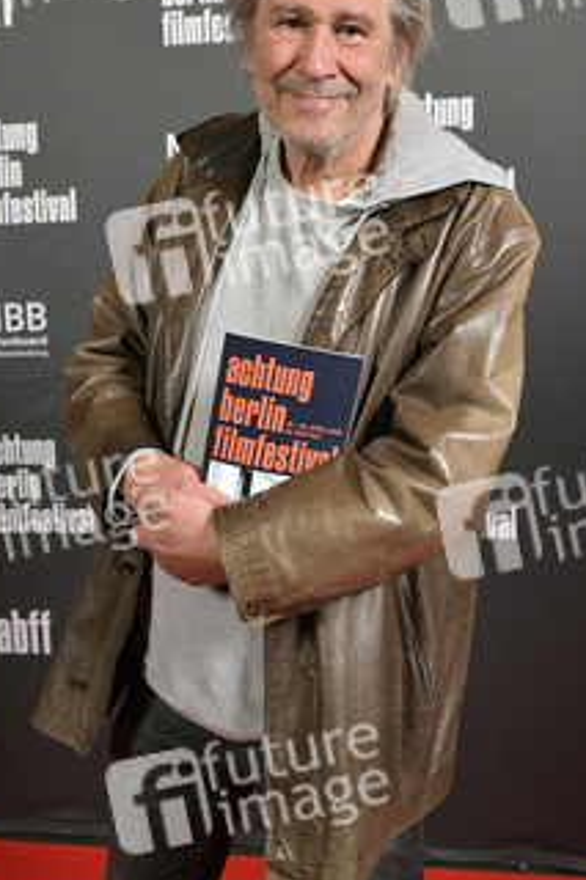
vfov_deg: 48.3
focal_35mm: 40
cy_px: 377
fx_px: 978
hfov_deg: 33.3
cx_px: 327
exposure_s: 1/250
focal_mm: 32
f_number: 5
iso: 2000
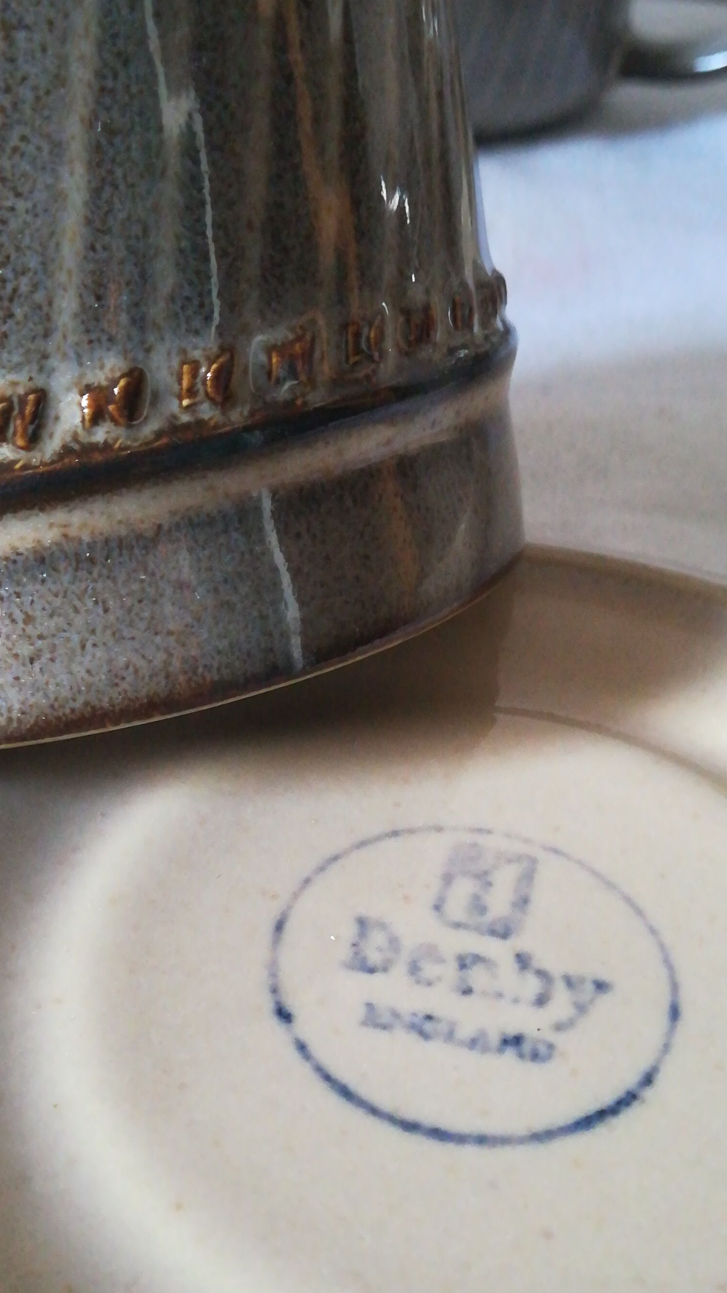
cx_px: 329
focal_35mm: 42
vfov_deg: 48.3
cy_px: 696
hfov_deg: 28.3
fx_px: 1440
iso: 640
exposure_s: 1/20
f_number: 2.2
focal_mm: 3.83
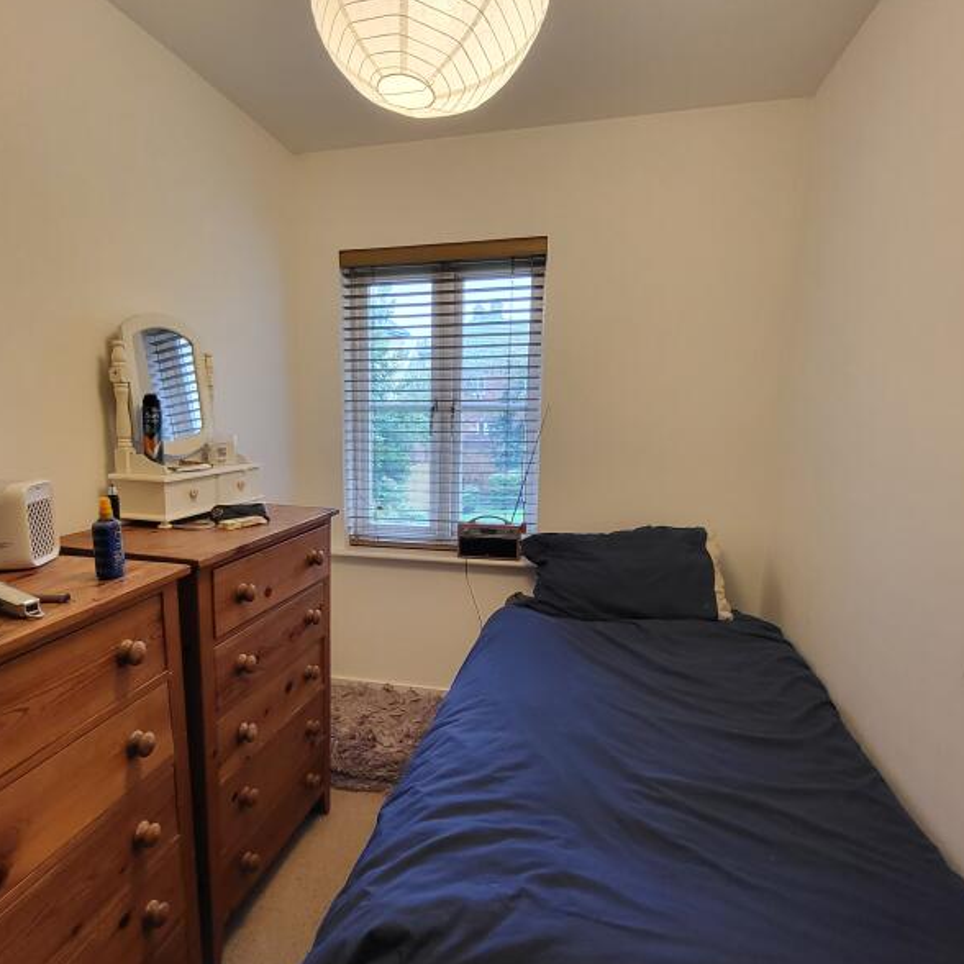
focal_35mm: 20
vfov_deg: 74.6
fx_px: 630
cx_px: 384
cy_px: 533
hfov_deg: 74.0
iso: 160
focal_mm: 1.74
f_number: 2.2
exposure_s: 1/50
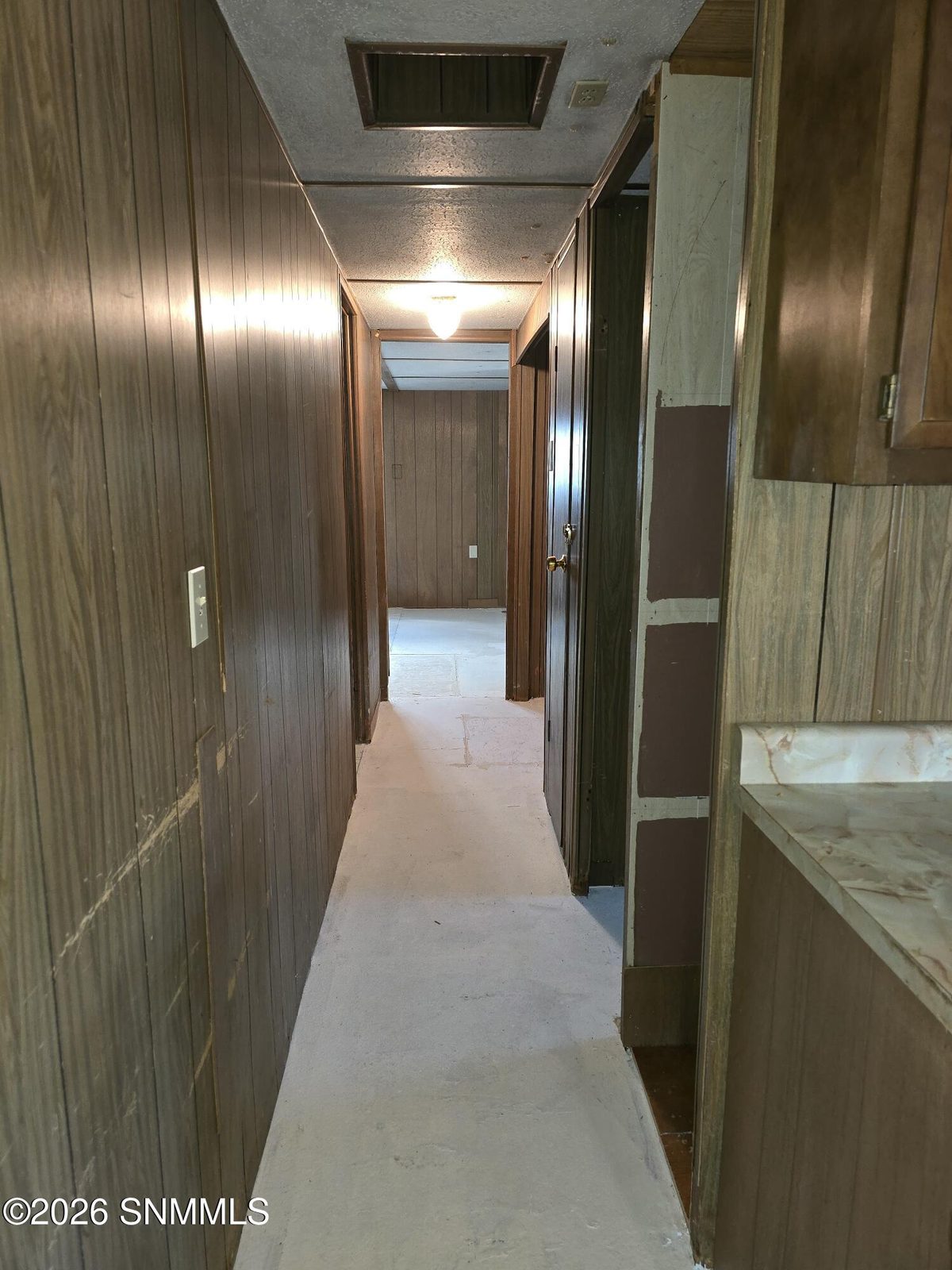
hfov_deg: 58.9
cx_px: 476
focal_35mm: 23
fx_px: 843
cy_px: 635
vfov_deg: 73.9
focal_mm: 6.3
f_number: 1.7
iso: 125
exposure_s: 1/24
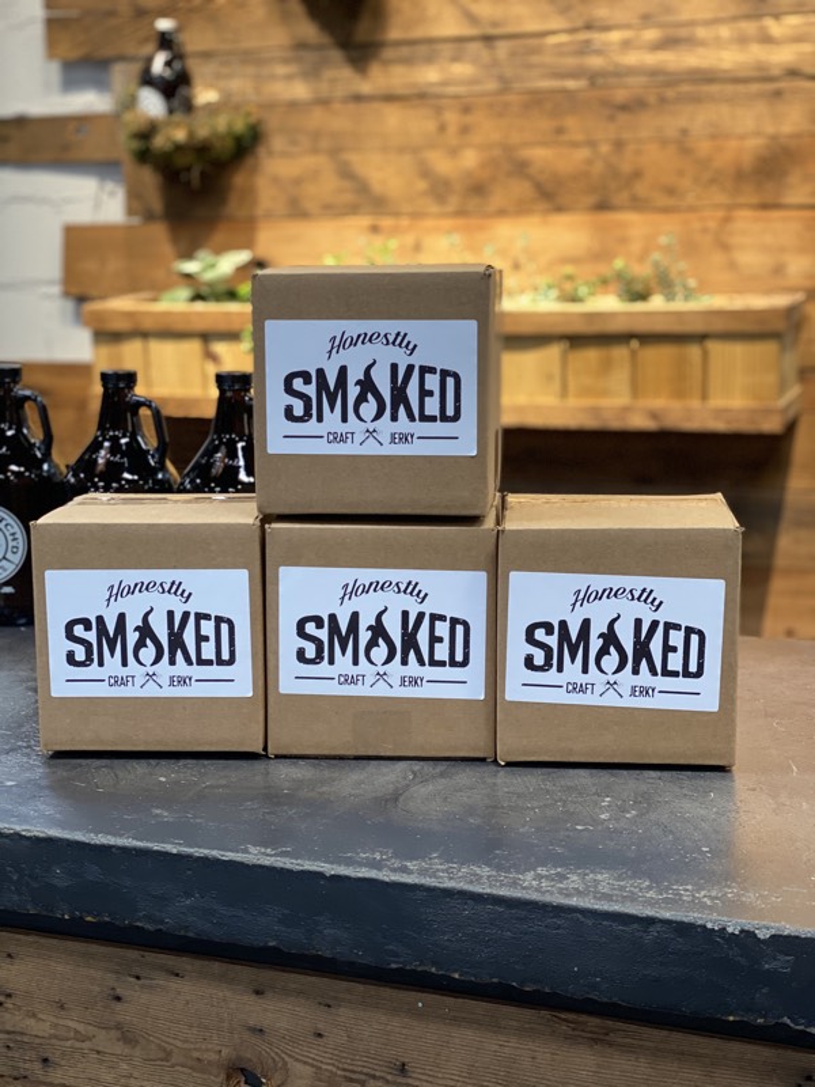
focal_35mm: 52
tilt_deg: -8.2
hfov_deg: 28.0
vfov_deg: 36.8
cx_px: 408
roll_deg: -0.1
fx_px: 1632
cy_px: 544
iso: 160
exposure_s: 1/40
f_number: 2
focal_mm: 6
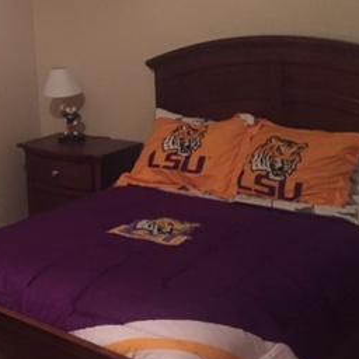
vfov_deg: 26.3
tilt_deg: -6.0
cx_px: -38
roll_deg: +2.7
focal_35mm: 64
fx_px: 751
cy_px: 65
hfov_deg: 25.0
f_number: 2.2
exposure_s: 1/15
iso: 400
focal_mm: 4.15
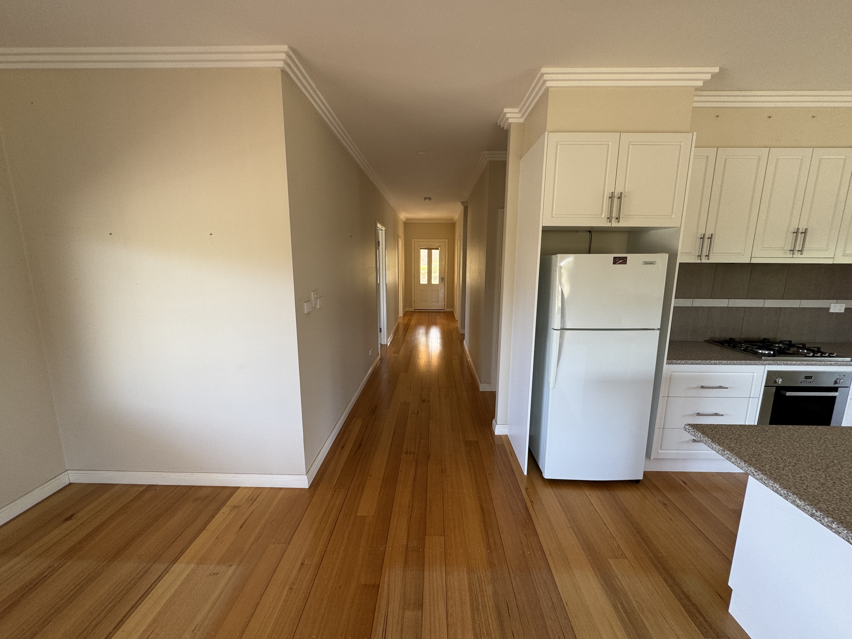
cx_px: 426
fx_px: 345
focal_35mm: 14
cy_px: 320
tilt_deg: -9.7
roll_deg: -0.1
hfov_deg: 102.1
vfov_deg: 85.7
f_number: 2.2
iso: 100
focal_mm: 2.22
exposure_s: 1/99
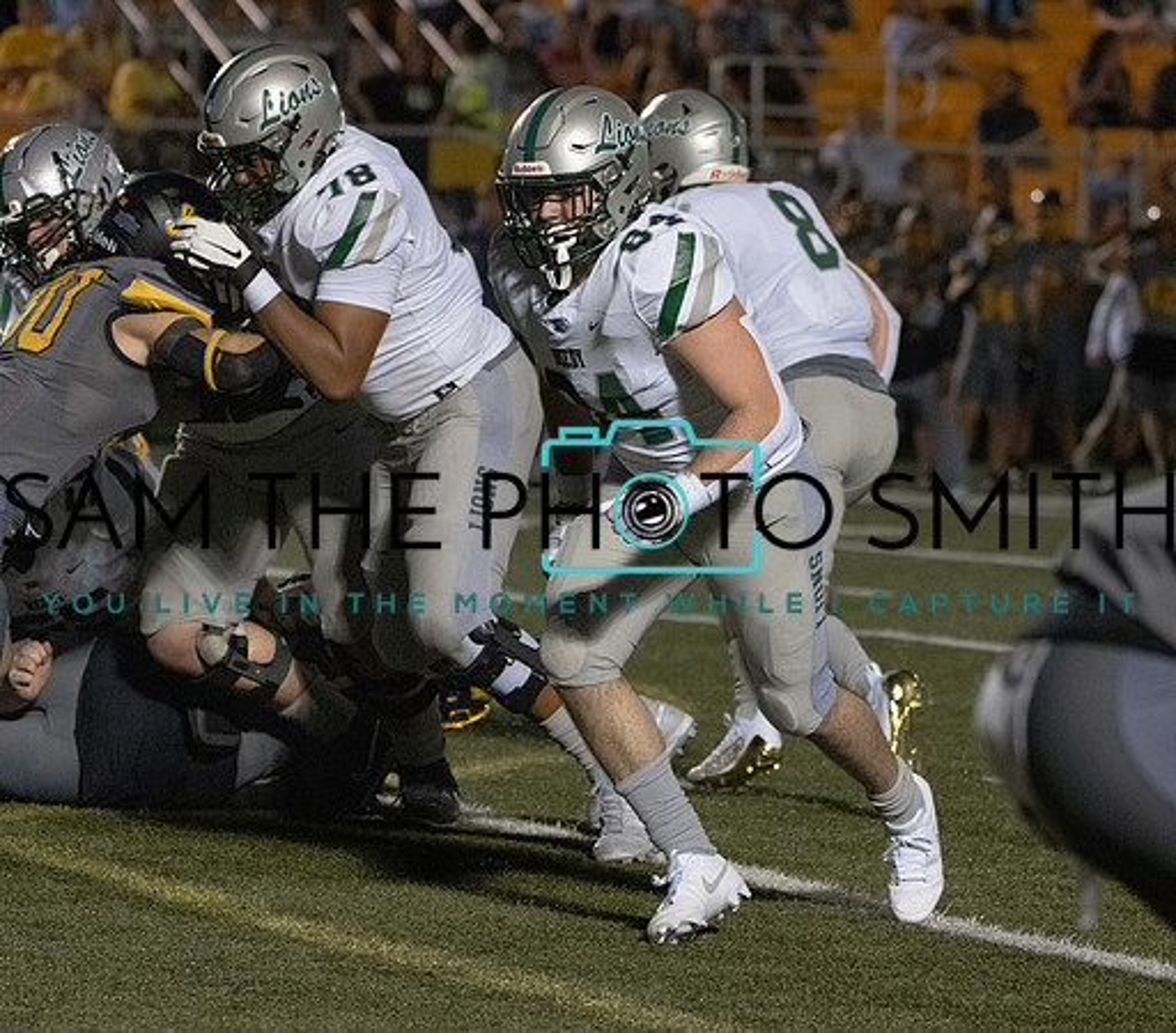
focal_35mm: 263
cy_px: 516
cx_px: 642
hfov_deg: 7.1
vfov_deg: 6.2
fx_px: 9530
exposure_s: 1/1000
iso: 12800
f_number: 5.6
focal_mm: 187
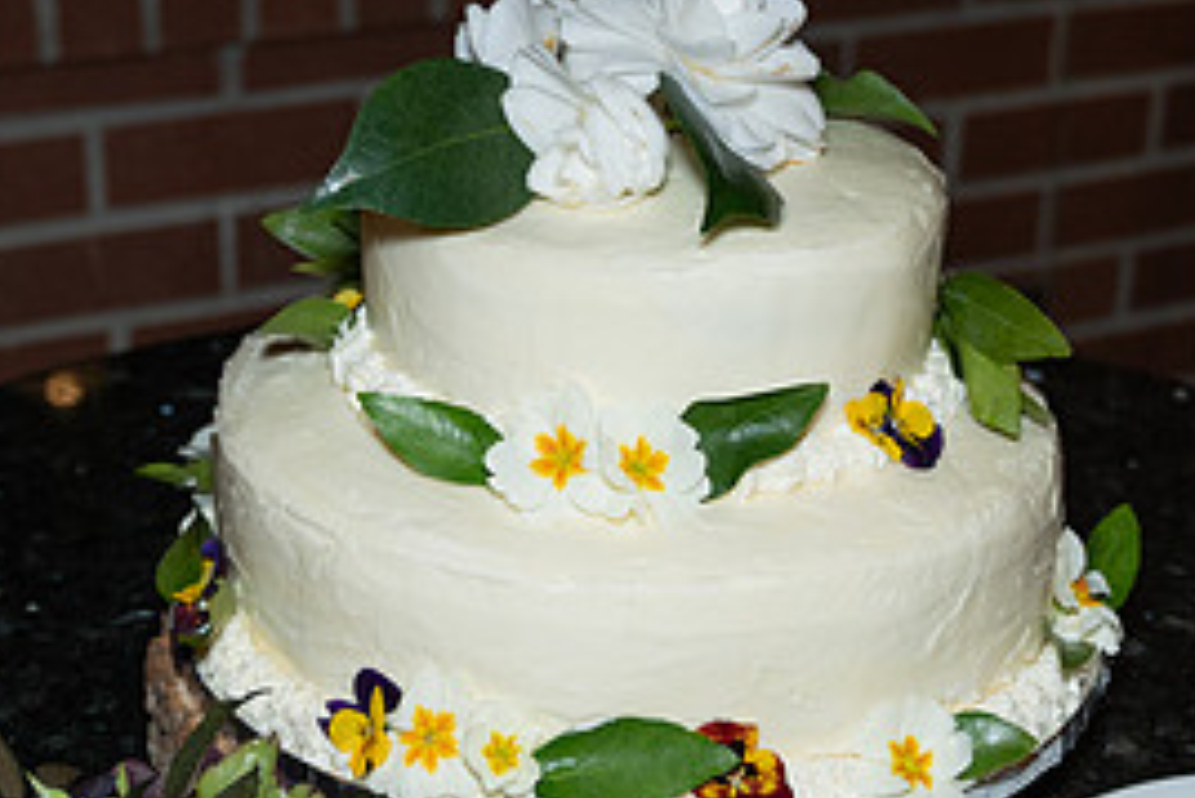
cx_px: 584
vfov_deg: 17.1
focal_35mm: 80
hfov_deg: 25.3
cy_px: 510
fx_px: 2657
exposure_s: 1/125
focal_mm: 37
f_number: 3.5
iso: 1600
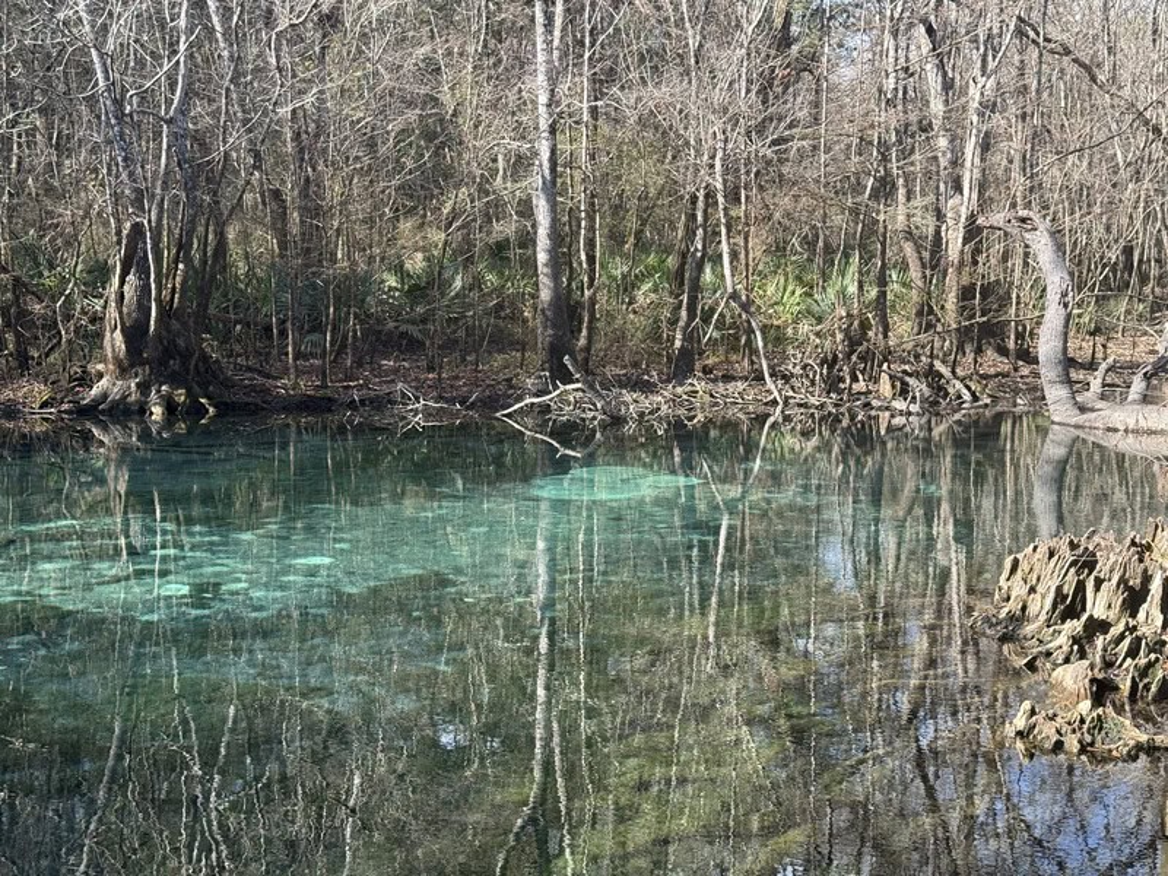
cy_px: 438
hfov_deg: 39.7
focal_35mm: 48
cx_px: 584
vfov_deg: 30.3
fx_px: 1620
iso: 64
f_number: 1.8
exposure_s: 1/687
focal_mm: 6.8
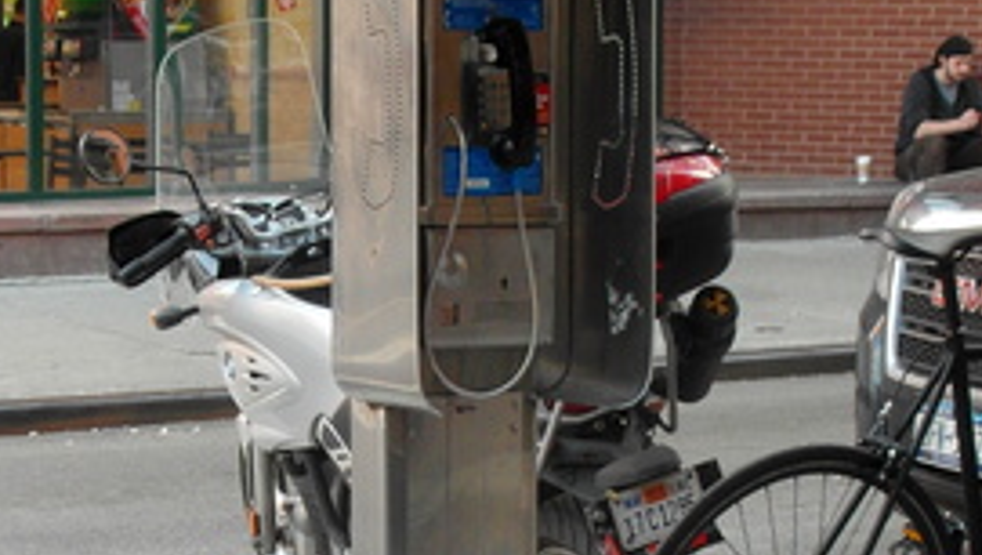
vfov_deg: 9.8
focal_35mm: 124
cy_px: 446
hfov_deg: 17.3
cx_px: 484
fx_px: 3232
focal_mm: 9.2
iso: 160
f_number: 3.4
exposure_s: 1/45
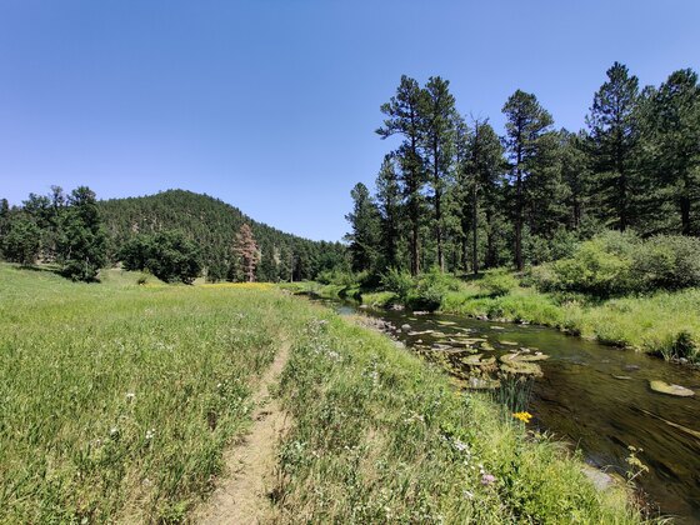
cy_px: 262
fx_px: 263
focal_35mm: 13
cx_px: 350
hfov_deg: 106.2
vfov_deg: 89.9
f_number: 2.2
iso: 100
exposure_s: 1/793
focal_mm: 2.25
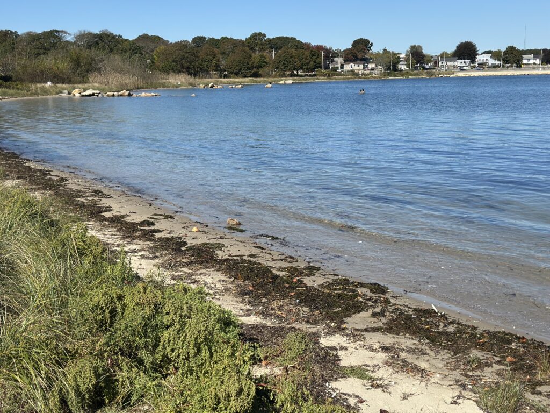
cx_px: 275
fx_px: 763
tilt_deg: -9.9
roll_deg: +0.7
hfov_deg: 39.7
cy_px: 206
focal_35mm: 48
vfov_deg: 30.3
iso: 100
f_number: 1.78
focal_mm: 6.86
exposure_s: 1/8929
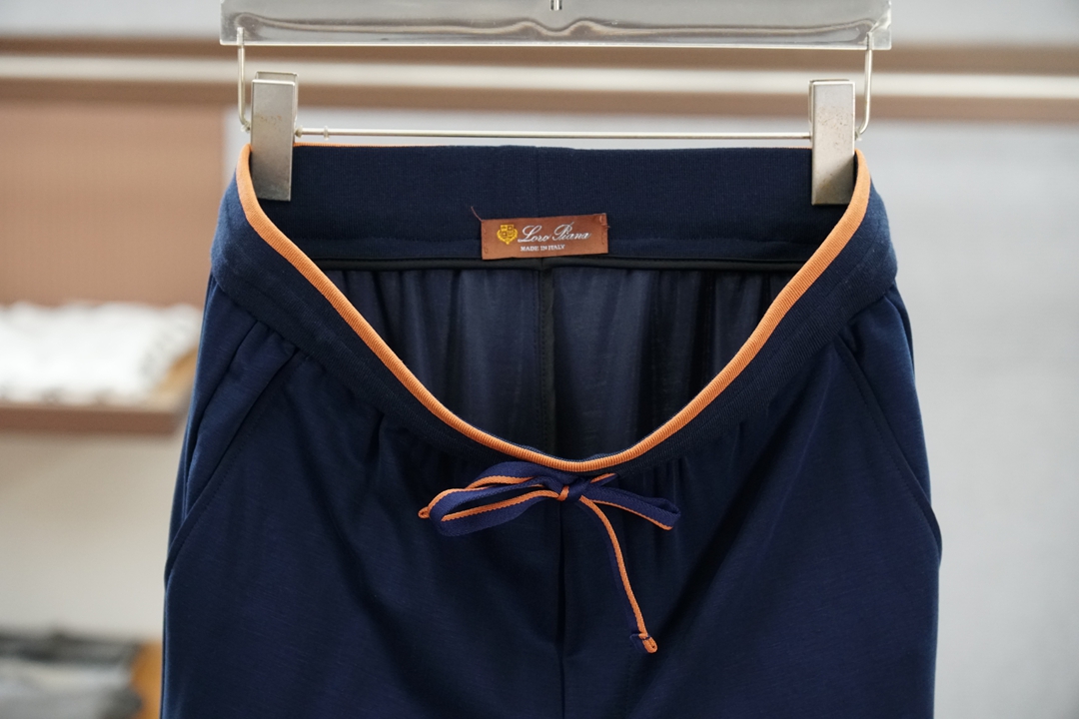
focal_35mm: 105
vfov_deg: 13.0
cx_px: 540
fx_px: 3147
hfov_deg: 19.5
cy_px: 360
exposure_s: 1/80
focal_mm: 70
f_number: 4
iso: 1600
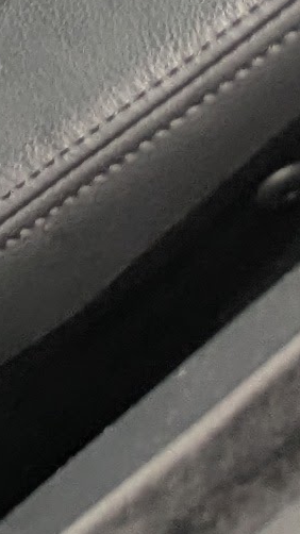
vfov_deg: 9.4
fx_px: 3015
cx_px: -967
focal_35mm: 213
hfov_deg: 5.0
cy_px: -560
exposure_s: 1/133
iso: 200
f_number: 1.85
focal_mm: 6.81
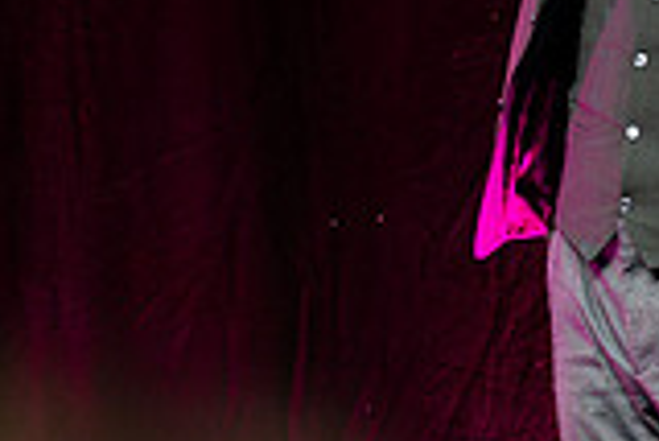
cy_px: 40
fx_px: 13925
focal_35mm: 760
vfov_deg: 1.8
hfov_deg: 2.7
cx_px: 691
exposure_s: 1/160
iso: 400
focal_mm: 200
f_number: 2.8
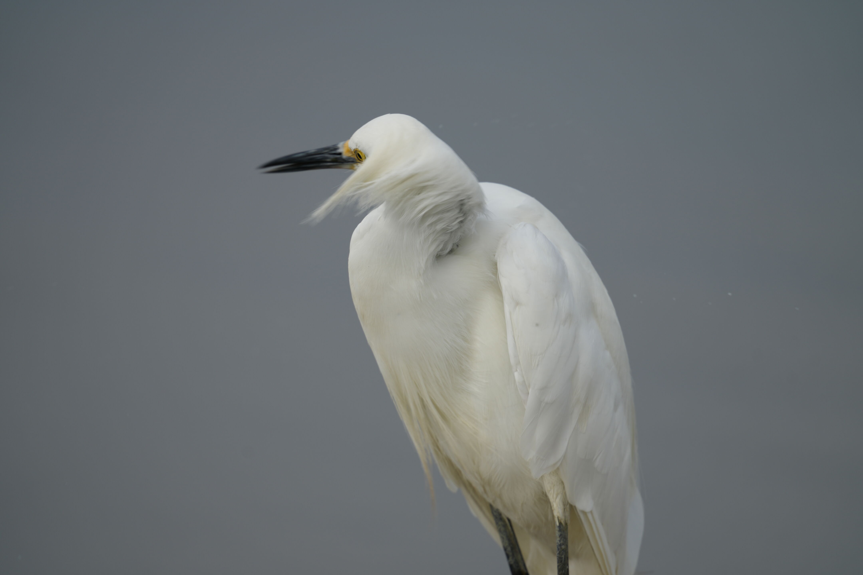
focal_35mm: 600
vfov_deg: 2.3
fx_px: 14382
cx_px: 432
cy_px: 288
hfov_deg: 3.4
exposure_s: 1/800
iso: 160
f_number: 5.6
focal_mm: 600
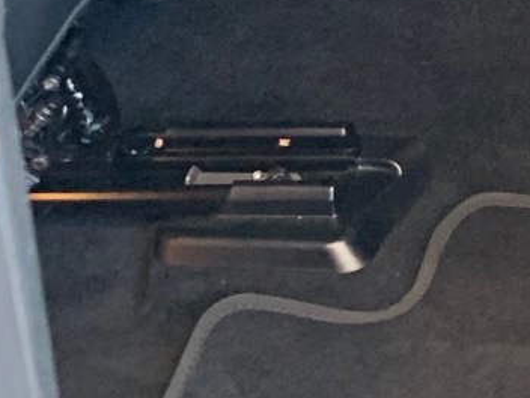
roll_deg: +4.4
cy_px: -595
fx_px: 2281
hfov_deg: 11.1
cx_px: 1290
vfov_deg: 8.9
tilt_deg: -23.2
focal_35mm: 149
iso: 125
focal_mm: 4.25
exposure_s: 1/50
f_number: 1.8
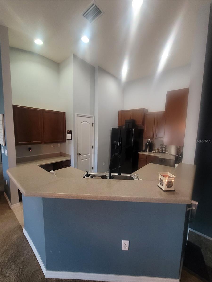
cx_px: 106
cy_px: 141
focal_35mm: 13
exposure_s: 1/60
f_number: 2.2
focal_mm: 2.2
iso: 400
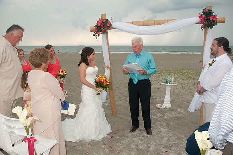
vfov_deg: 43.5
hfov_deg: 62.0
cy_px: 78
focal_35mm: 30
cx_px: 116
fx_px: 194
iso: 400
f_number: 5.6
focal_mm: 20
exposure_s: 1/100
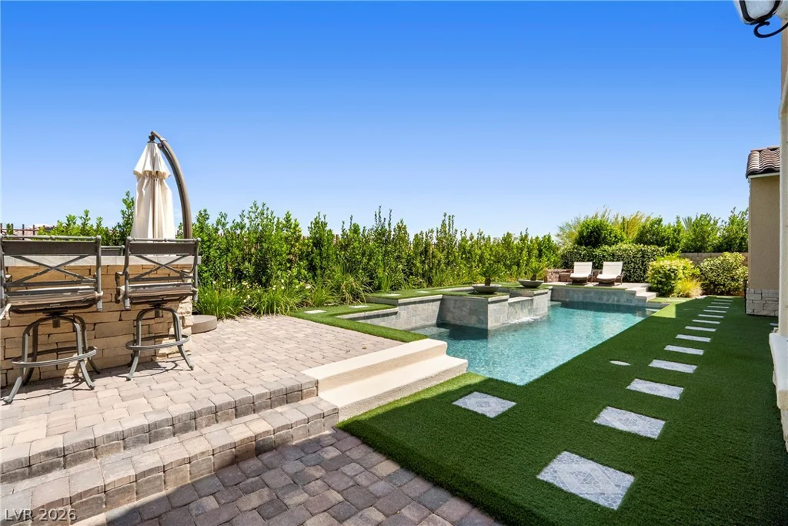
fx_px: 350
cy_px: 263
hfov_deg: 96.7
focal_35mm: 16
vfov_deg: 73.8
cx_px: 394
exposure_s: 1/100
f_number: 9
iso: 800
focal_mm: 16
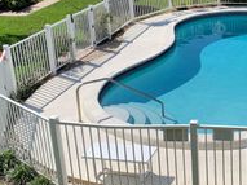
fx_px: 485
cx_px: 261
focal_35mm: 68
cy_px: 41
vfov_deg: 21.4
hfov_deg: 26.6
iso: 25
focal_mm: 4.25
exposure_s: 1/3521
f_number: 1.8
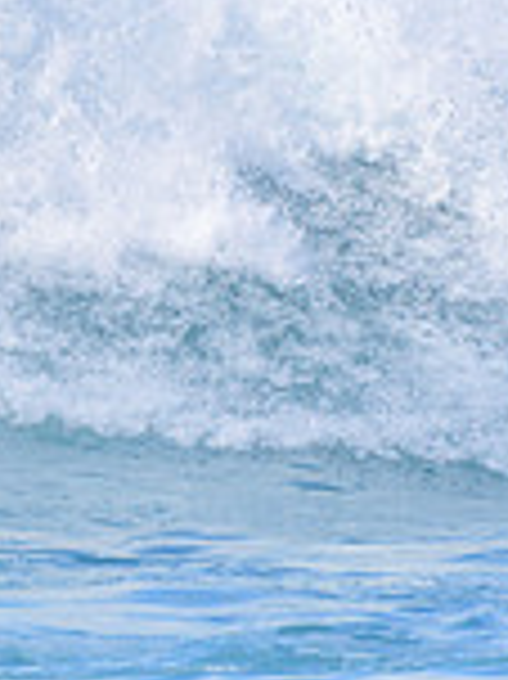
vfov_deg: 0.7
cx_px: -571
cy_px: 137
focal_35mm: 2780
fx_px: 54473
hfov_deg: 0.5
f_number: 5.6
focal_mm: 500
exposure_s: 1/2000
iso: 280
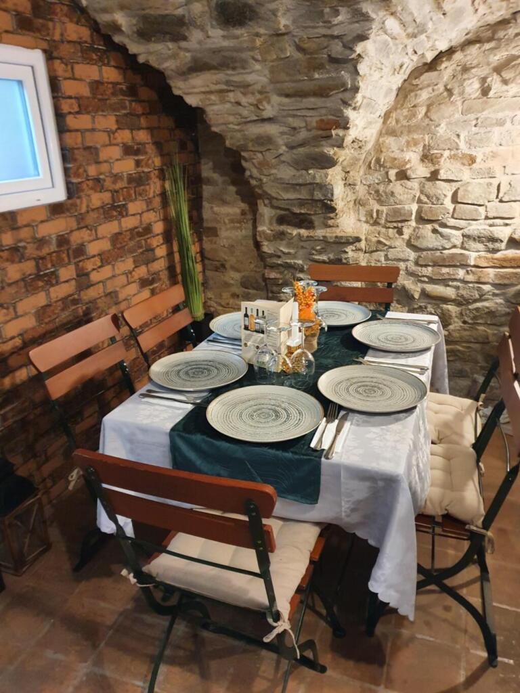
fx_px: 521
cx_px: 260
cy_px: 346
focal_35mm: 26
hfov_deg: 53.1
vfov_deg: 67.3
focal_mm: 4.32
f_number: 1.5
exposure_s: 1/50
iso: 500
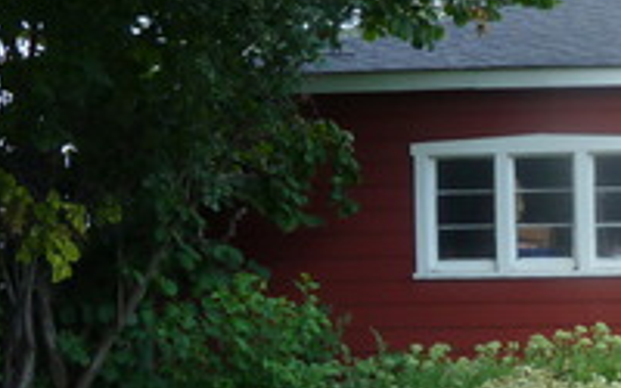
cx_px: 779
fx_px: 1439
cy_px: 149
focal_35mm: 85
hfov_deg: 22.2
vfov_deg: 15.4
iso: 80
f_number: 3.3
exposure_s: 1/125
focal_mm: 4.1
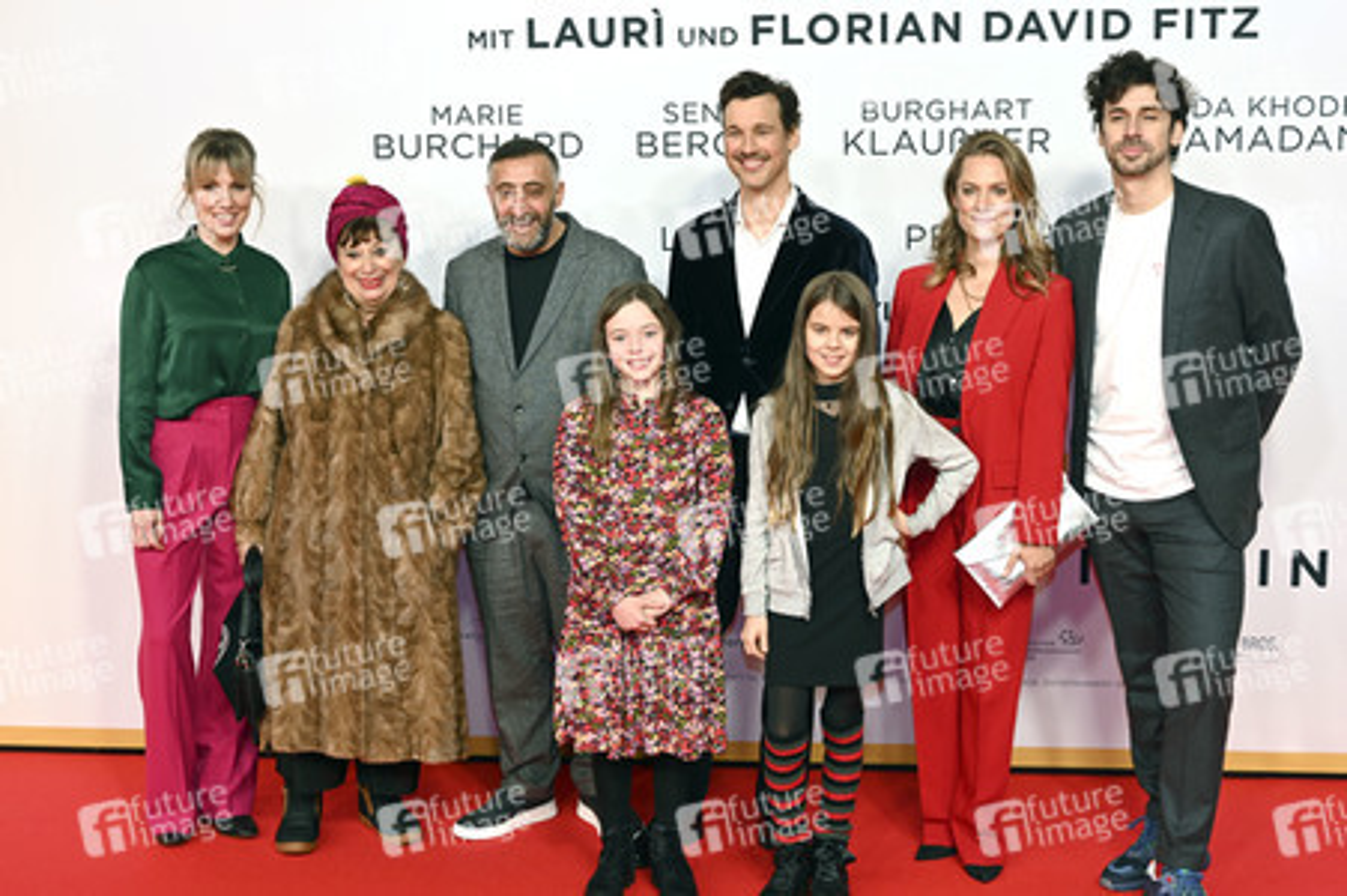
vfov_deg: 25.0
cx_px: 674
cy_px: 448
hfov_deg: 36.9
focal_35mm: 54
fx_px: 2019
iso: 640
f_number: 5
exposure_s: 1/125
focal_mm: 54
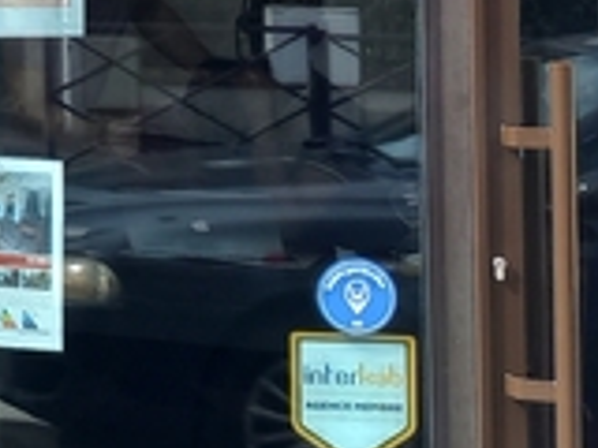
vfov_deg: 9.7
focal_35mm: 150
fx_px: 2591
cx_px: -572
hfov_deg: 11.9
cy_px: -134
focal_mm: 4.65
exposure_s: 1/512
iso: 50
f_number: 1.8
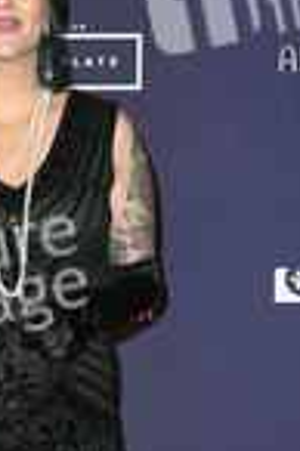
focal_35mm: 137
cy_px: 445
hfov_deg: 9.9
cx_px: 19
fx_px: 1716
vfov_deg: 14.8
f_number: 5.6
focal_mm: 50
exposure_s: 1/200
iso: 400
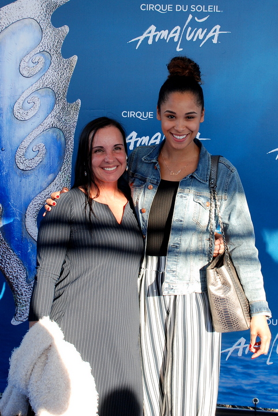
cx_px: 139
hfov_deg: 29.0
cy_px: 208
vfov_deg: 42.3
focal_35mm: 46
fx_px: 537
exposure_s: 1/160
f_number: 6.3
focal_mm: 31
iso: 320
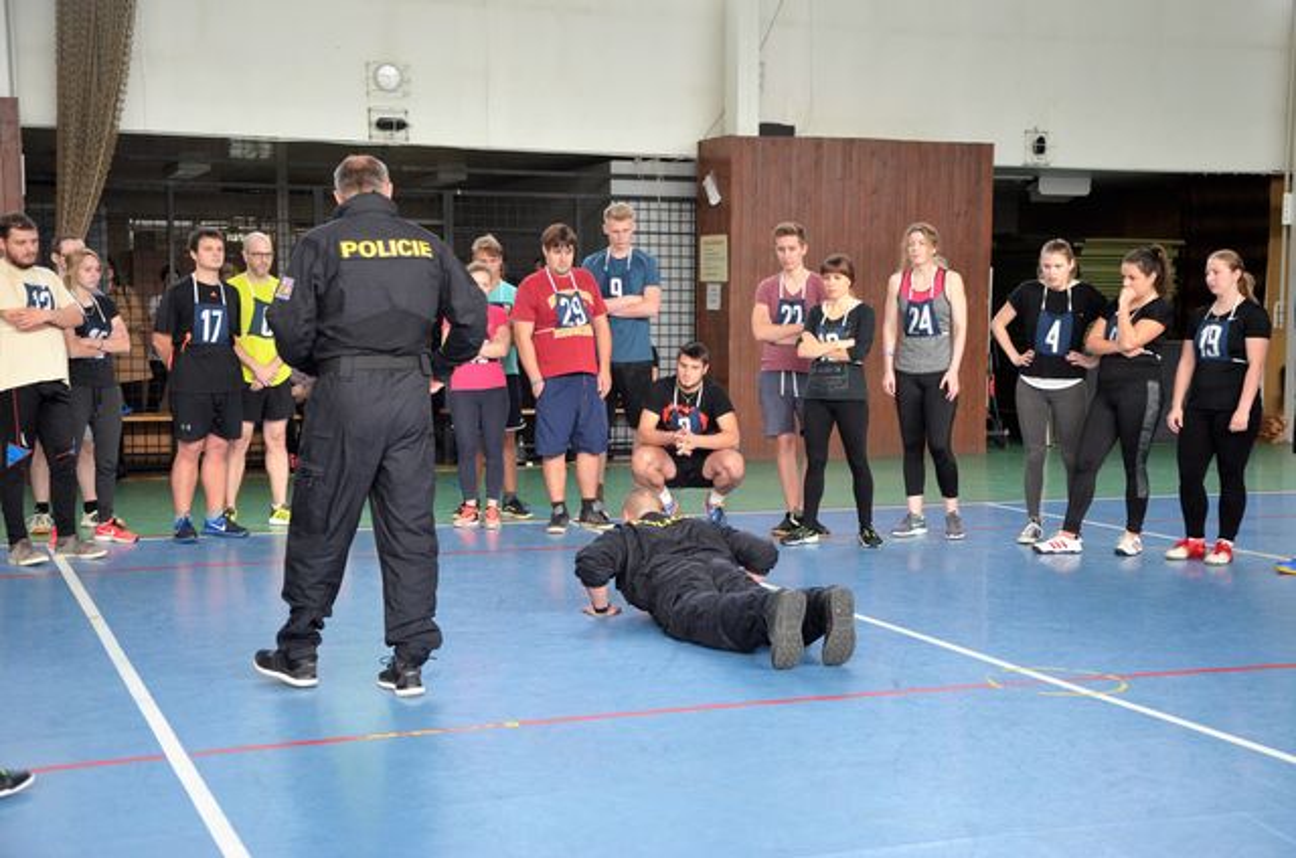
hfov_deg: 37.9
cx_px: 648
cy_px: 429
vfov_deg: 25.6
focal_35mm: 52
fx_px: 1886
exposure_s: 1/250
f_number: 4.5
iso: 1600
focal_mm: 35
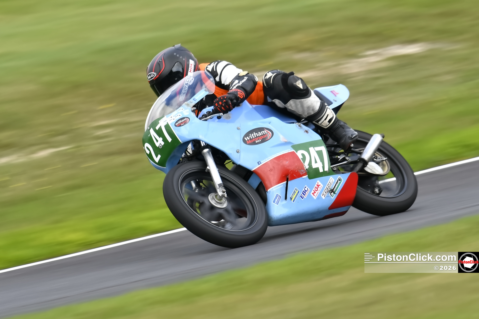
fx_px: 5987
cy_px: 160
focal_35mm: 450
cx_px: 240
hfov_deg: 4.6
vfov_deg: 3.1
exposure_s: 1/200
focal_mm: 300
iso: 100
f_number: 6.3
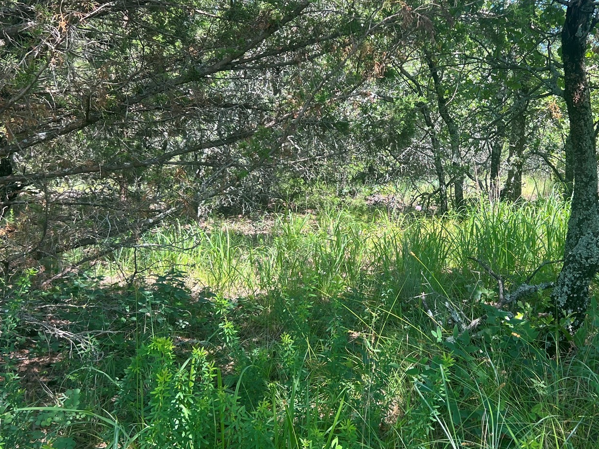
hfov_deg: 43.4
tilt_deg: -3.4
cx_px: 382
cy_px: 223
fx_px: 744
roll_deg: -0.6
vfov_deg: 33.6
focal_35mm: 43
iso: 50
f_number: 1.5
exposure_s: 1/506
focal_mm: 5.7
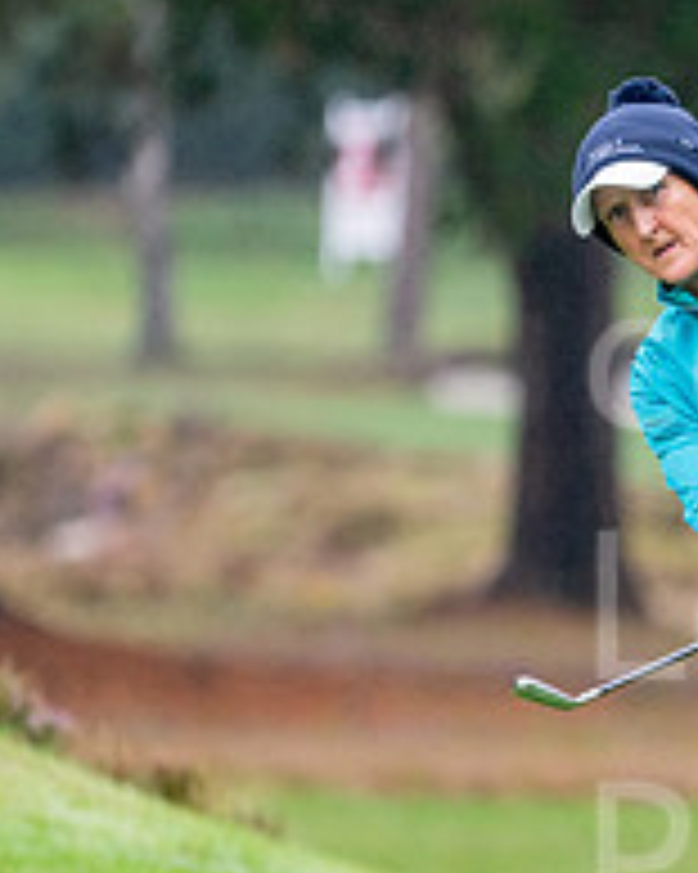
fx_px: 32640
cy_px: 648
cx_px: 1180
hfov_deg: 1.2
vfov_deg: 1.5
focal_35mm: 1263
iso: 400
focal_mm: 300
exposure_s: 1/800
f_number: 4
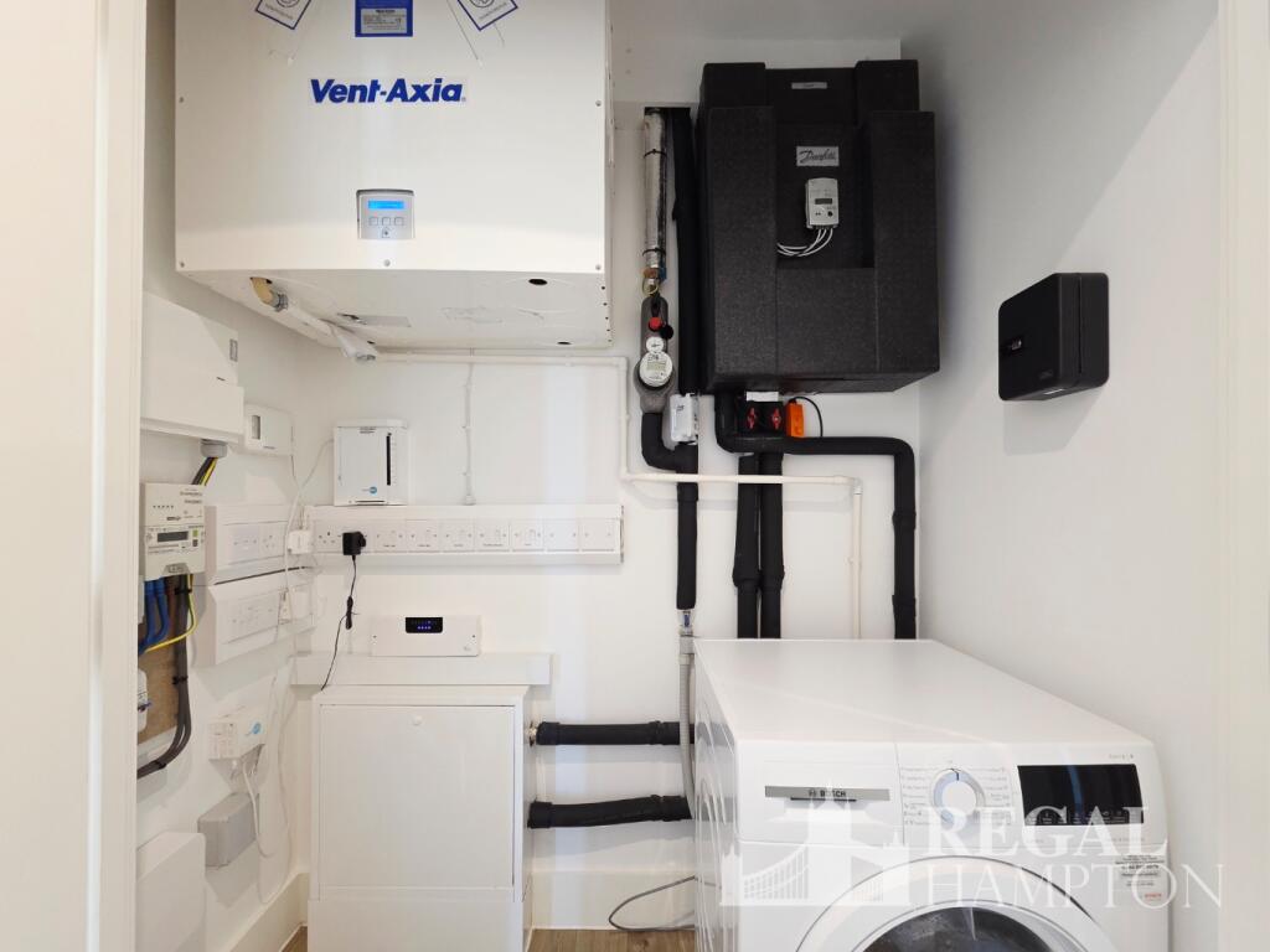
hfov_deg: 106.2
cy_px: 476
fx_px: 477
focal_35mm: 13
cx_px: 635
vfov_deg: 89.9
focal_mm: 2.2
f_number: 2.2
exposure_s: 1/50.3
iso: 200
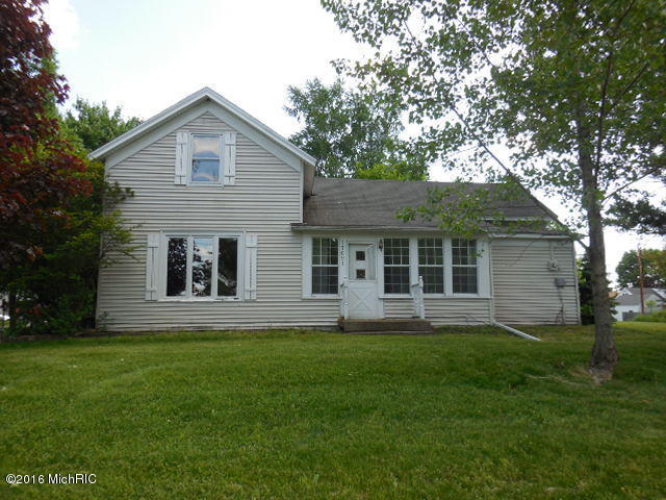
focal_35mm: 25
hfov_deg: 69.4
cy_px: 250
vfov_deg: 54.9
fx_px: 481
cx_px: 333
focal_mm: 4.5
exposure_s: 1/320
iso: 125
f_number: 3.1
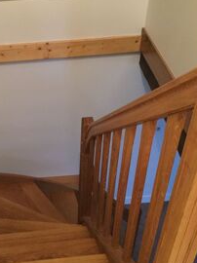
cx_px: 49
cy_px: 126
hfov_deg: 29.2
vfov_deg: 38.9
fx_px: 372
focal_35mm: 49
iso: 500
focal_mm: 3.3
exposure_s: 1/17
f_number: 2.4
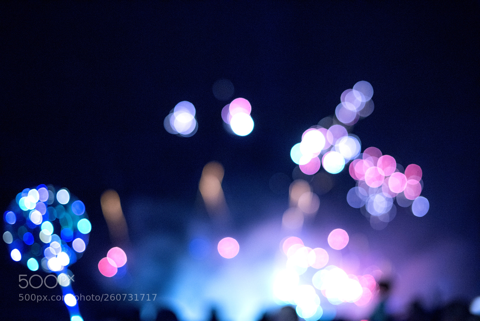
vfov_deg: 27.0
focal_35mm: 50
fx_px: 667
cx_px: 240
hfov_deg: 39.6
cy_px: 160
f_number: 2
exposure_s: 1/250
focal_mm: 50
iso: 5000
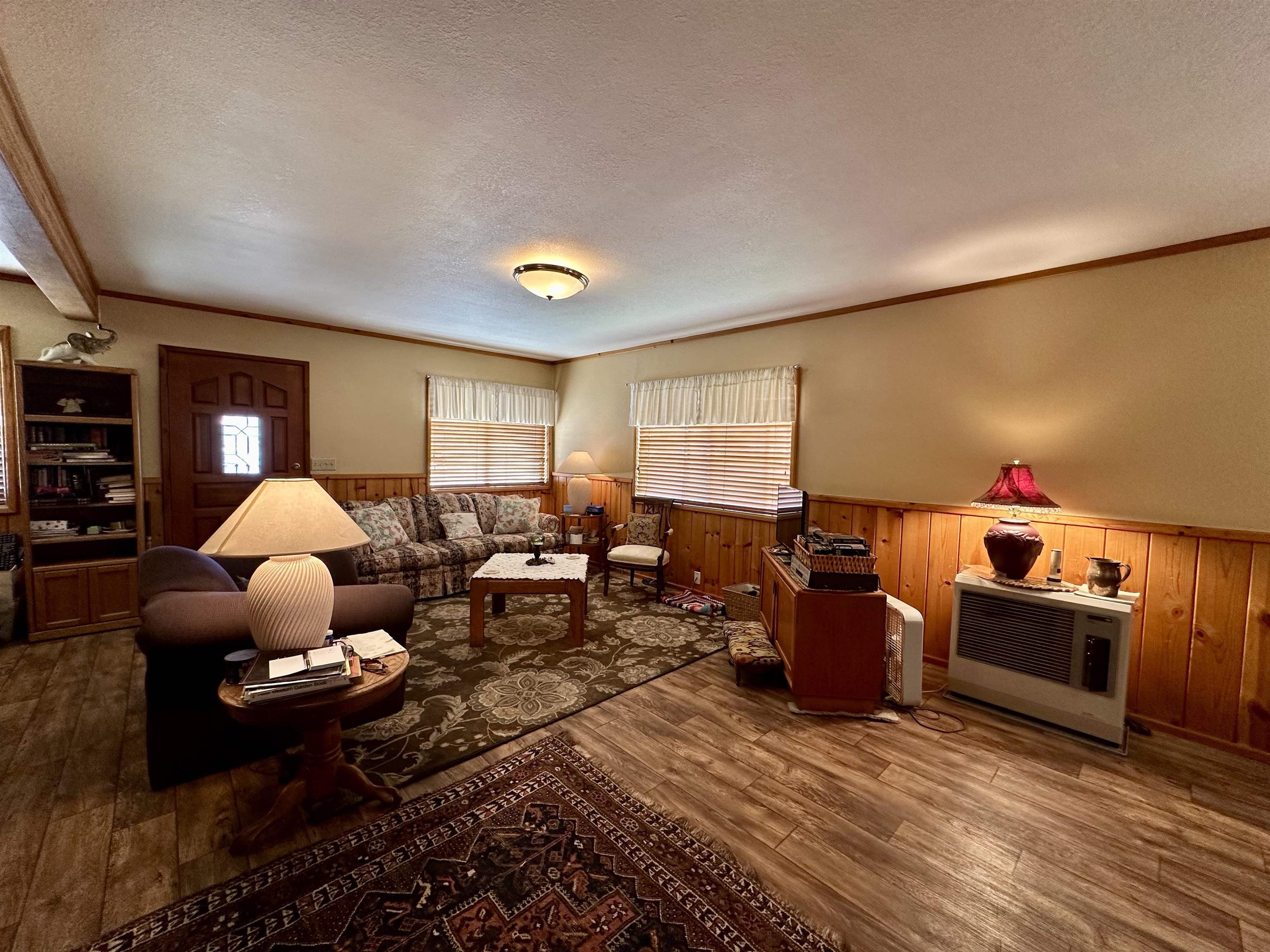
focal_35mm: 14
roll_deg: -1.9
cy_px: 476
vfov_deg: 85.7
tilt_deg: -2.7
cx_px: 635
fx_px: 514
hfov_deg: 102.1
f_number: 2.2
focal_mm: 2.22
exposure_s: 1/60
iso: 200
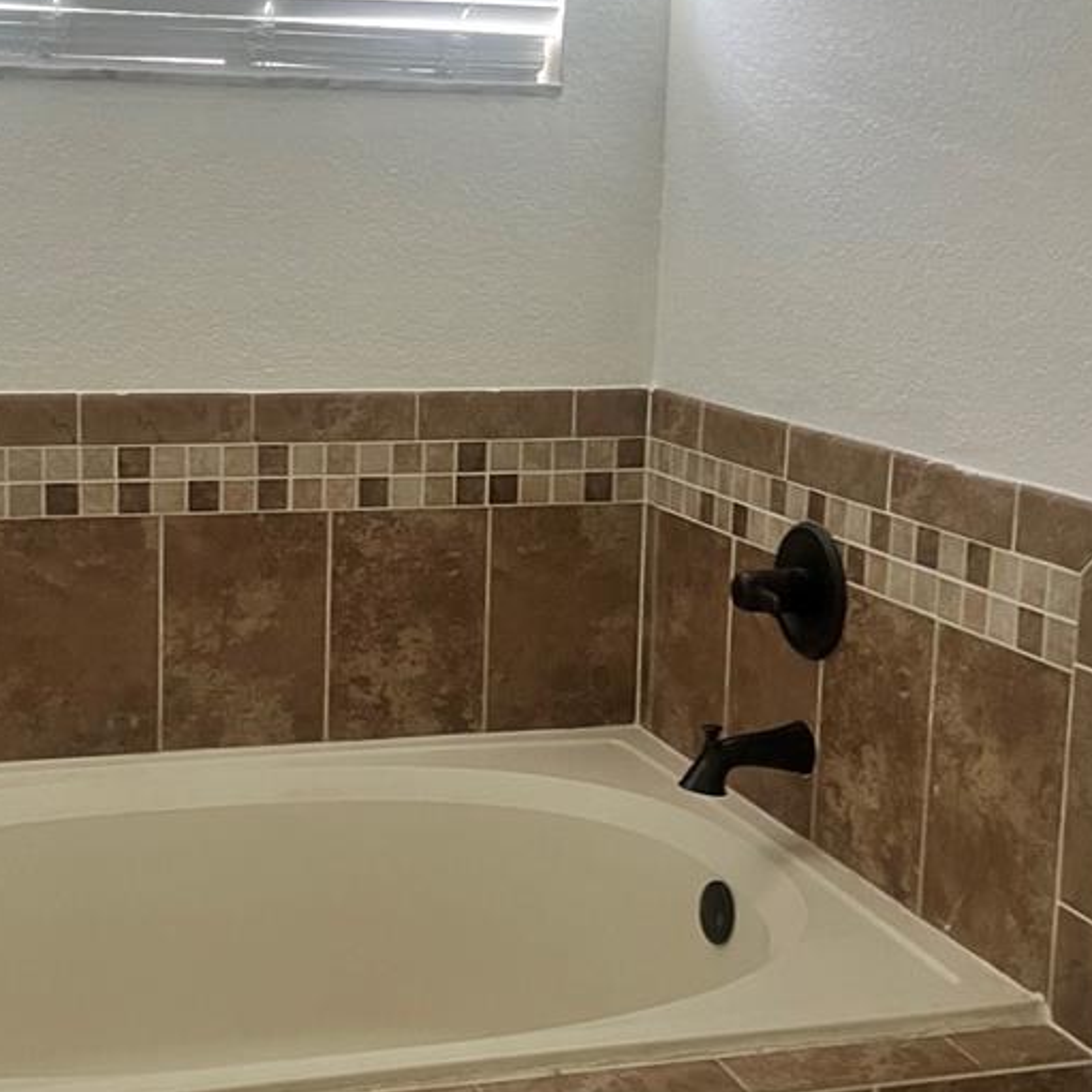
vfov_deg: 31.6
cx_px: 368
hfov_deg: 31.4
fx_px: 1927
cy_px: 464
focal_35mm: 54
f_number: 1.5
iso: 160
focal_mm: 5.7
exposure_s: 1/60
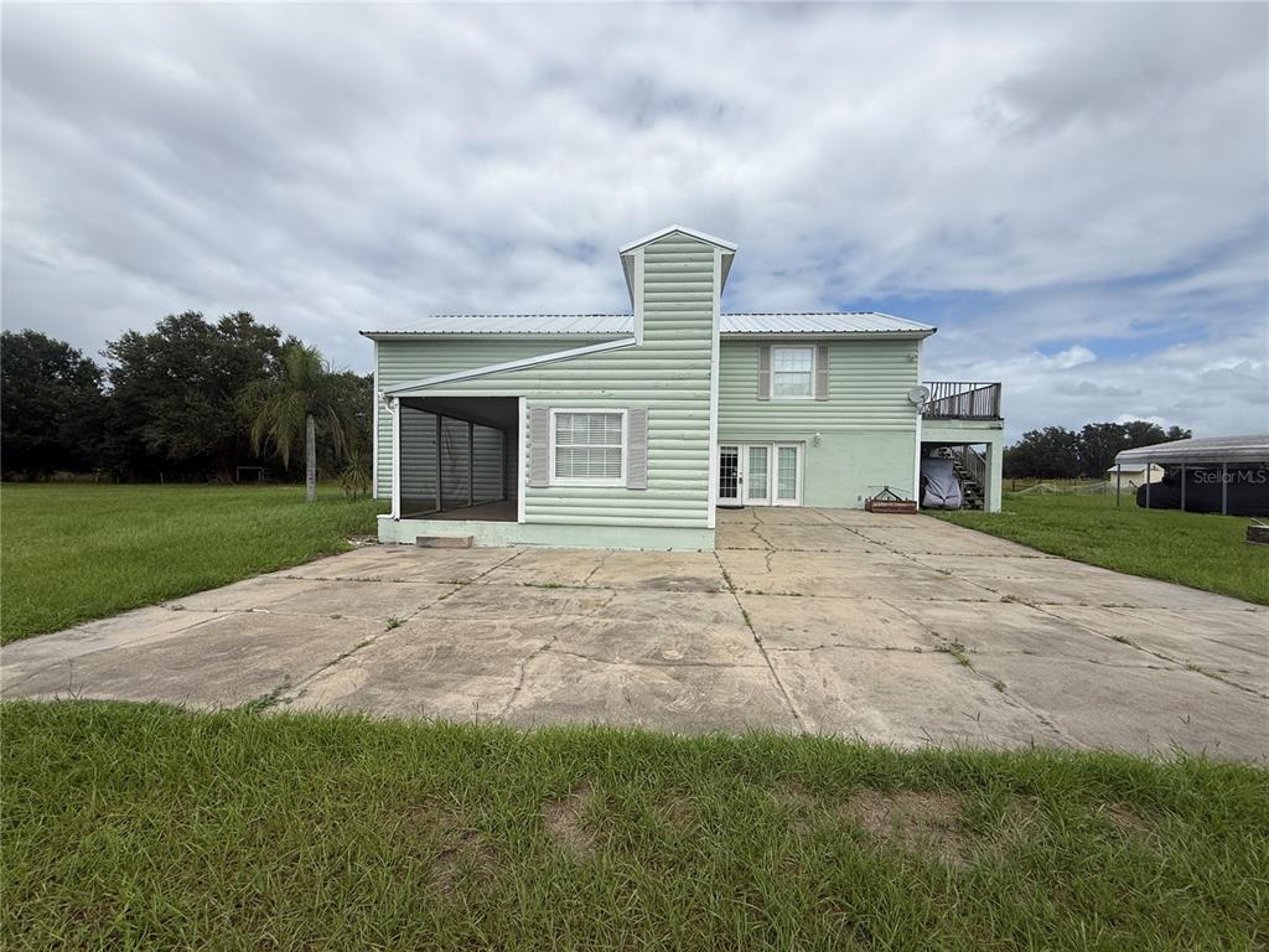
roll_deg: -0.9
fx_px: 513
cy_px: 476
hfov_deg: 102.1
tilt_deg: +0.0
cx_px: 634
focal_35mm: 14
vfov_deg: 85.7
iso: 50
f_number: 2.2
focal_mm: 2.22
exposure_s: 1/3891
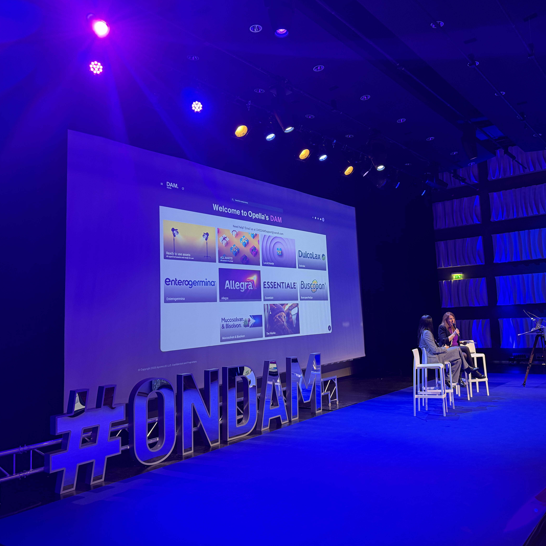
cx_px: 320
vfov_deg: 55.6
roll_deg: +3.6
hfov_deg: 55.3
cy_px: 268
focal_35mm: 29
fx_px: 518
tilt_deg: +5.0
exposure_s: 1/59
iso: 320
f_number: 1.78
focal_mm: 6.76
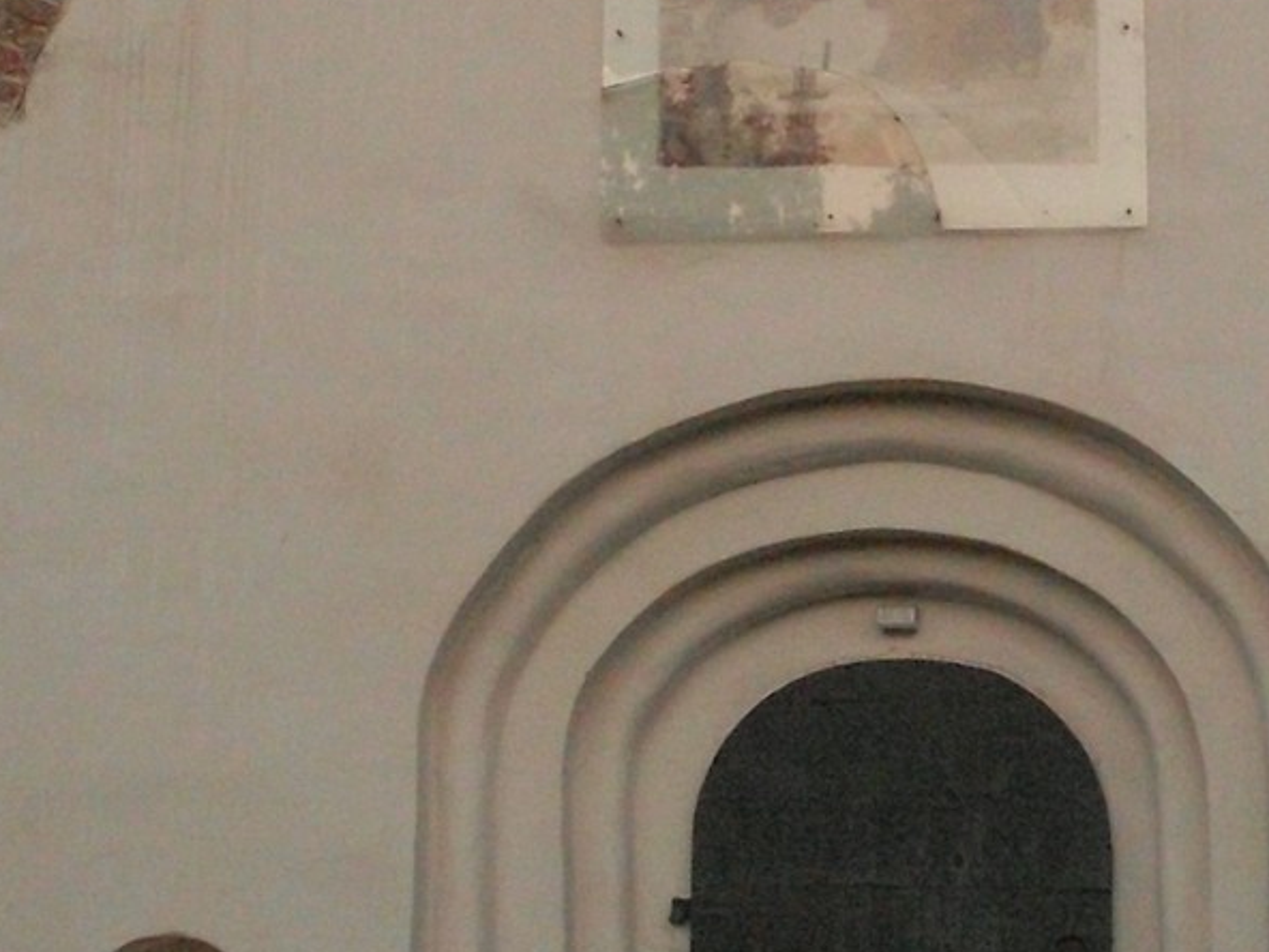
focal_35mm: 92
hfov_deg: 21.1
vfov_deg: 16.0
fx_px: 3373
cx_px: 1006
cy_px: 228
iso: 400
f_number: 8.4
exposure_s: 1/90
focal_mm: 6.3
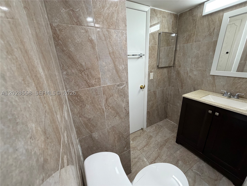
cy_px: 93
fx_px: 100
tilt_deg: -18.6
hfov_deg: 102.1
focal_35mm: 14
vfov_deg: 85.7
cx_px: 124
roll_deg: +2.8
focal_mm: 2.22
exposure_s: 1/120
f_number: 2.2
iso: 200
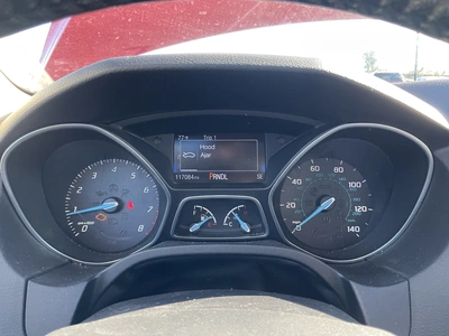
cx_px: 224
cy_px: 168
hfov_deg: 61.7
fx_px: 376
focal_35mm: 29
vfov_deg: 48.2
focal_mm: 3
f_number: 1.8
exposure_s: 1/122
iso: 64
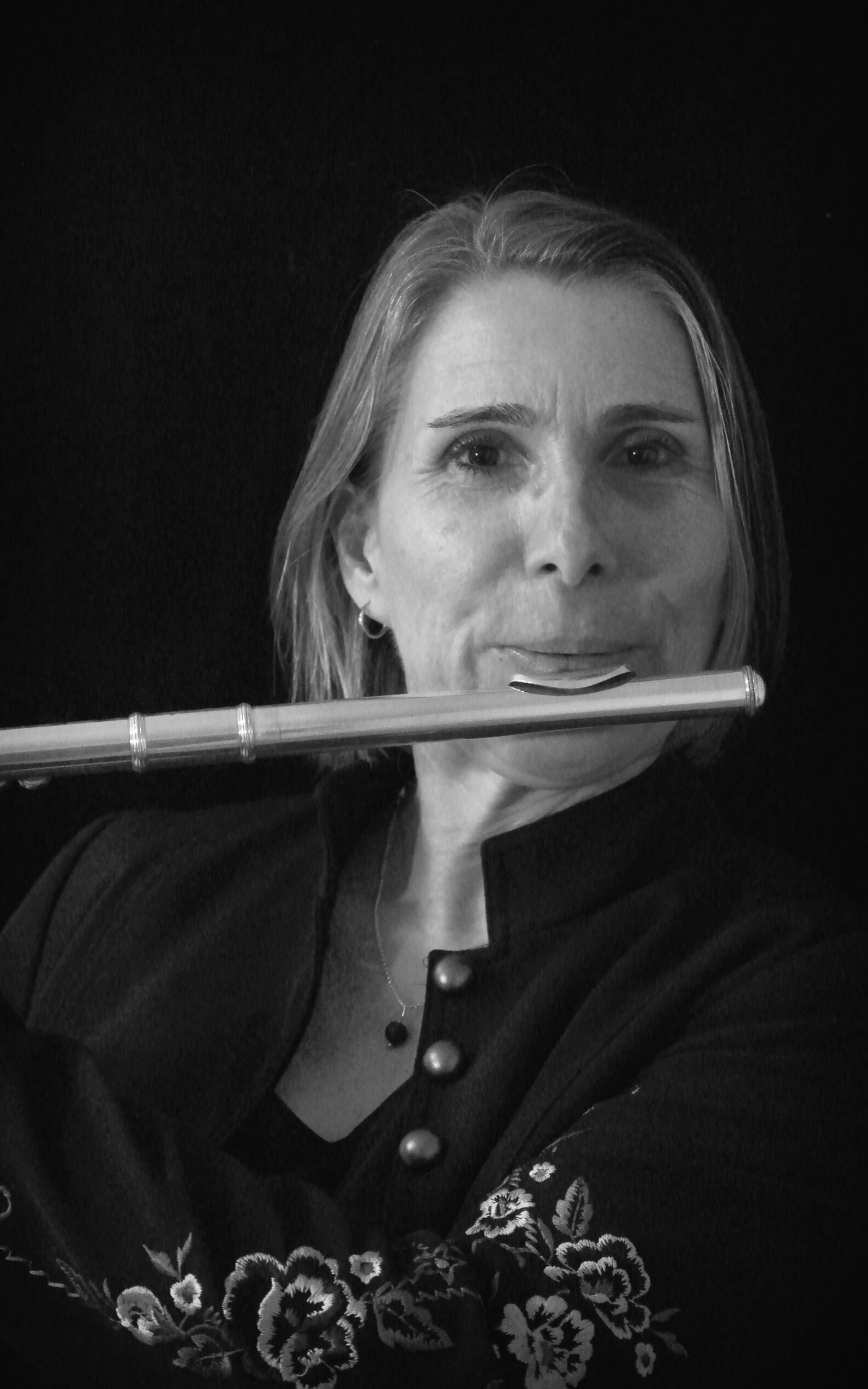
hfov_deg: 11.1
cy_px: 691
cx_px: 434
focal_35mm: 118
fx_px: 4467
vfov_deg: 17.7
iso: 6400
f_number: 4
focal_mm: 42.7
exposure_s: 1/160
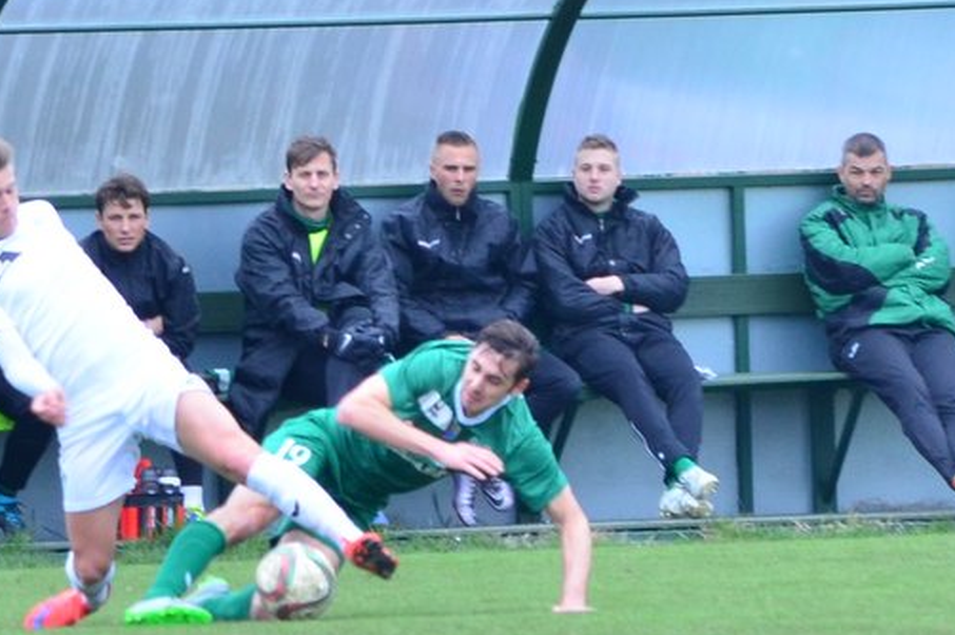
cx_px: 217
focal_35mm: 371
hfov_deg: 5.6
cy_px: 298
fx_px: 9830
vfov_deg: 3.7
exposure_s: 1/320
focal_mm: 155
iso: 500
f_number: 5
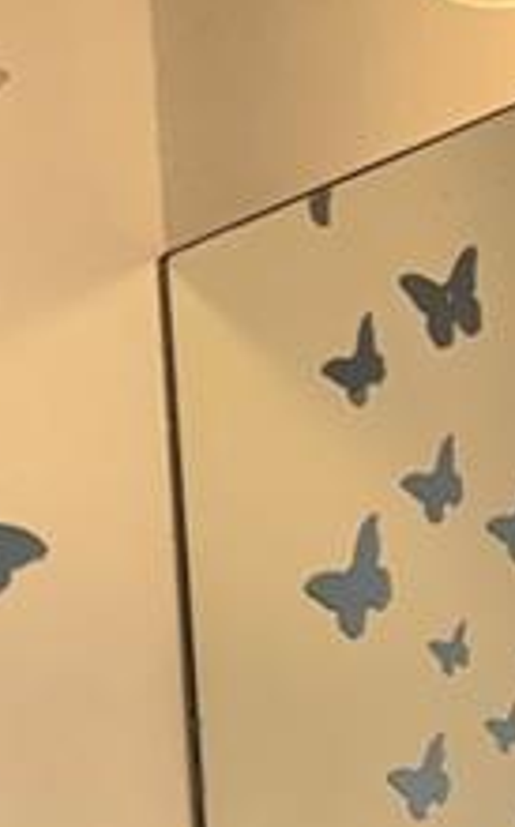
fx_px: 3130
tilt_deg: -7.1
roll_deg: +5.5
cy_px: 1695
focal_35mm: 139
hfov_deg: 9.3
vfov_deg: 12.9
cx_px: 4
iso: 160
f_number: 1.78
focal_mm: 6.76
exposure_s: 1/120
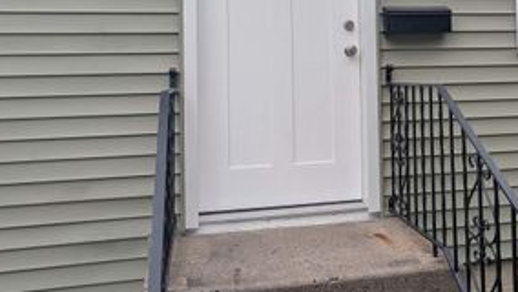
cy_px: 35
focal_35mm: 46
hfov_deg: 43.3
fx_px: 632
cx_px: 379
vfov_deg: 25.3
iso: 21
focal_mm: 6.9
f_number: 1.68
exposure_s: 1/222
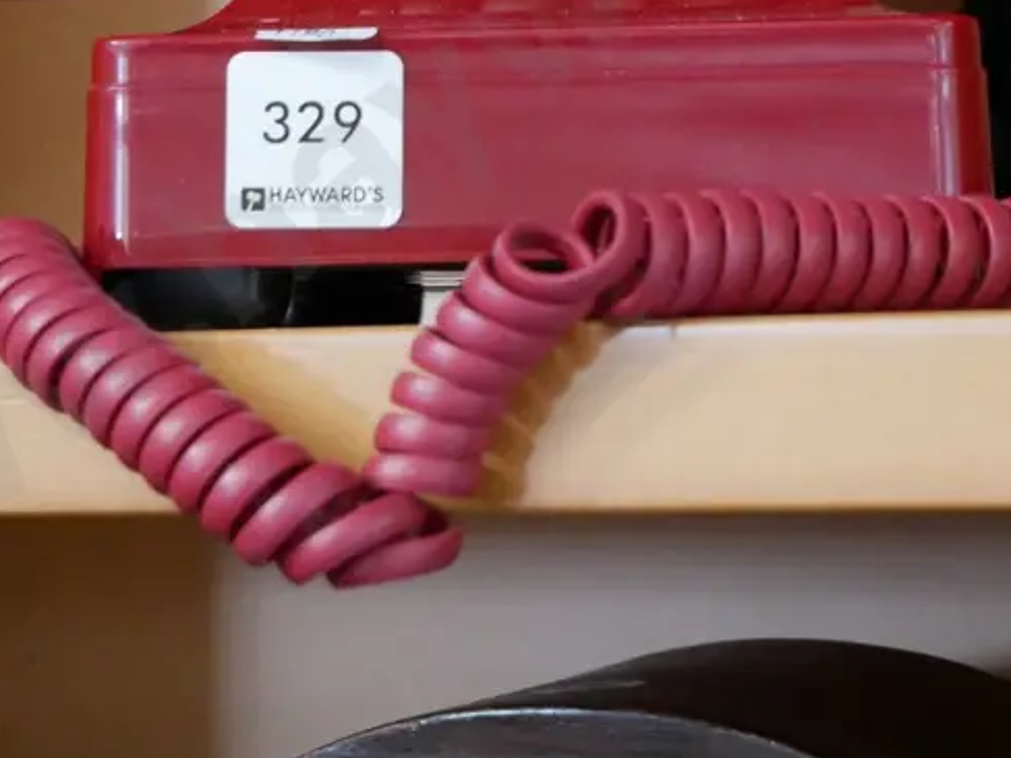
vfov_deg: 11.6
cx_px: 595
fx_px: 3680
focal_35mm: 126
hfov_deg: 15.6
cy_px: -8
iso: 3200
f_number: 4.9
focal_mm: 30
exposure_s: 1/60
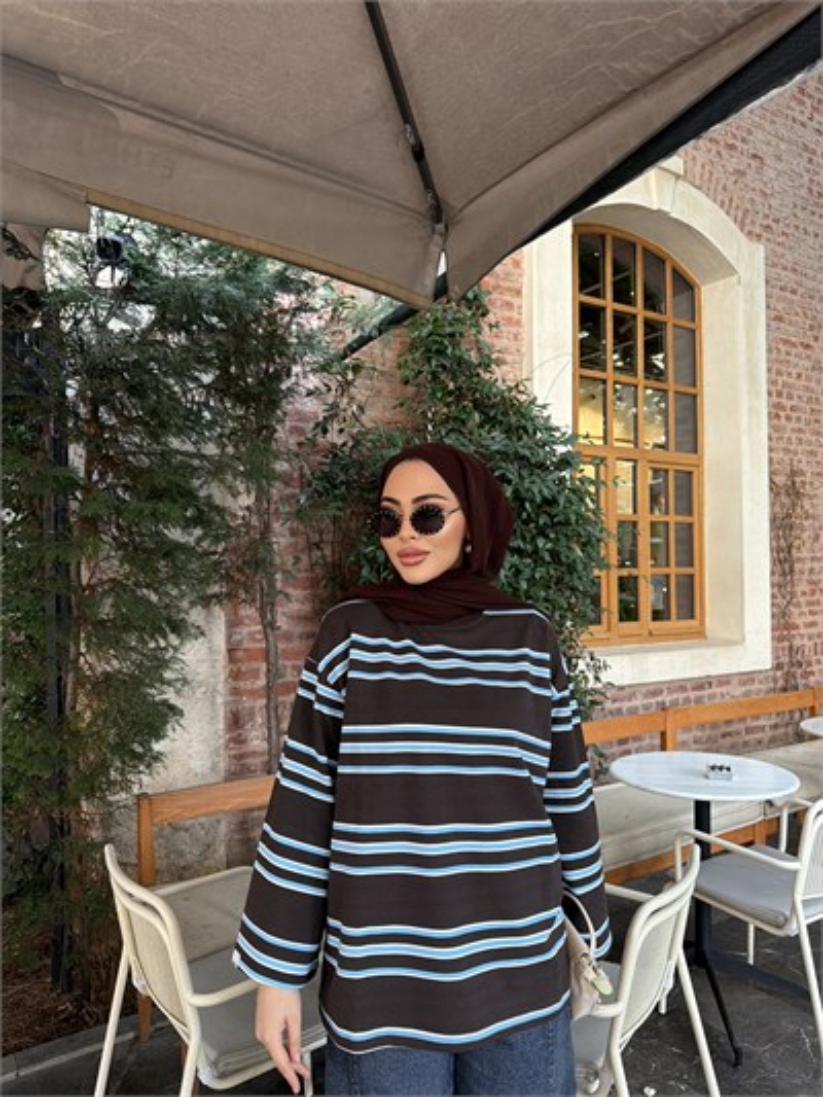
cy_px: 548
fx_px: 760
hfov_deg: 56.8
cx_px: 412
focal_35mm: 24
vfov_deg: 71.6
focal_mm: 6.76
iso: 500
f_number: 1.78
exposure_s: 1/121
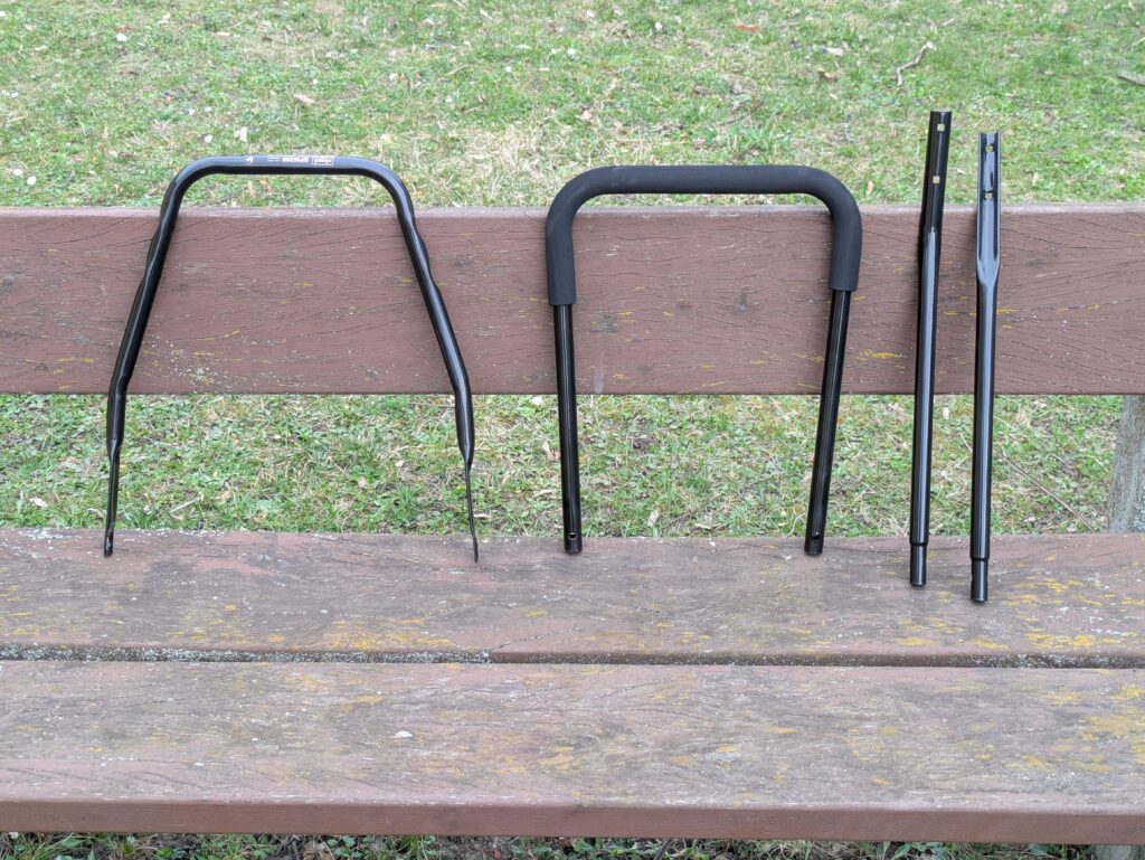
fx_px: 1688
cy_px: 430
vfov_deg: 28.6
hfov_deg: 37.5
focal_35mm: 51
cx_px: 572
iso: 46
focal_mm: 5.43
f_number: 1.89
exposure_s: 1/210
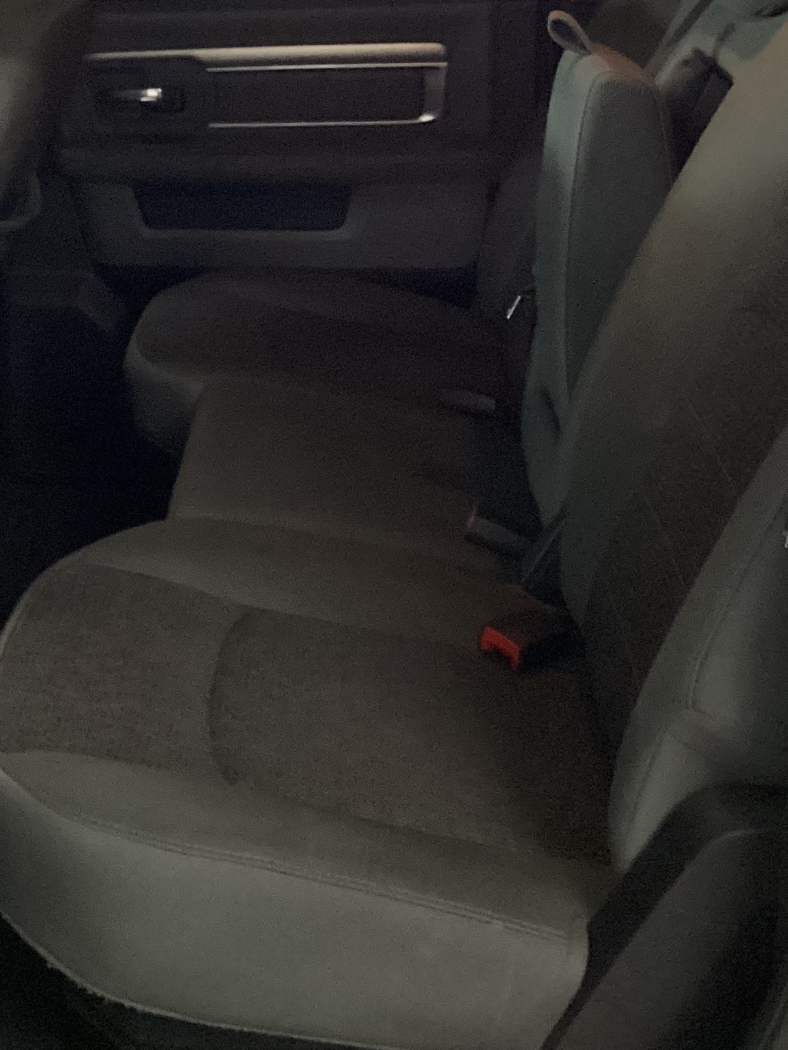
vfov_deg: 32.4
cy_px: 334
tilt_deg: -15.1
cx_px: 205
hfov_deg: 24.6
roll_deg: +0.2
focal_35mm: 59
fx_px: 1791
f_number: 2.4
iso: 400
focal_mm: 3.3
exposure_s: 1/40
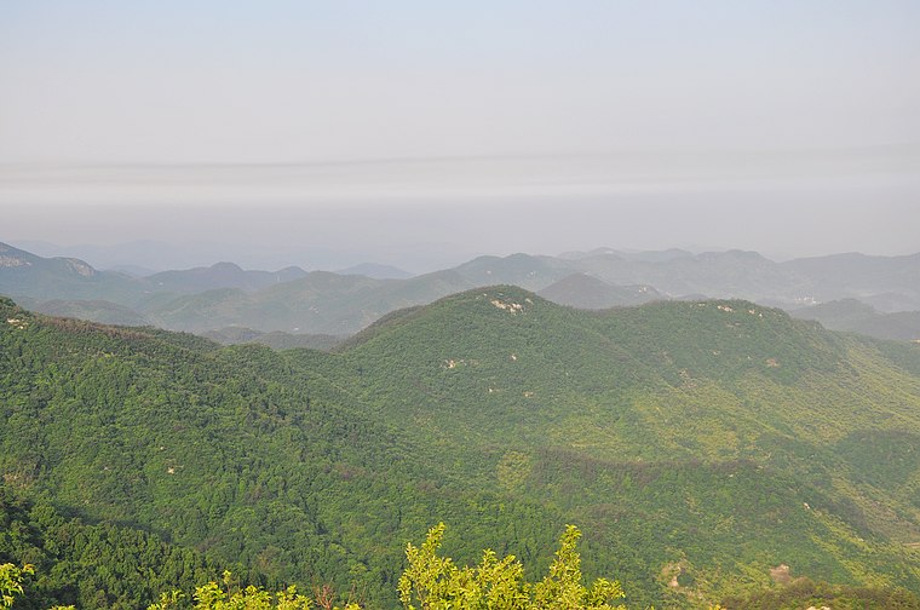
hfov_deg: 33.5
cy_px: 305
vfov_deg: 22.5
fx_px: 1531
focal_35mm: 60
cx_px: 460
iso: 200
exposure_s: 1/250
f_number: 8
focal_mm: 40
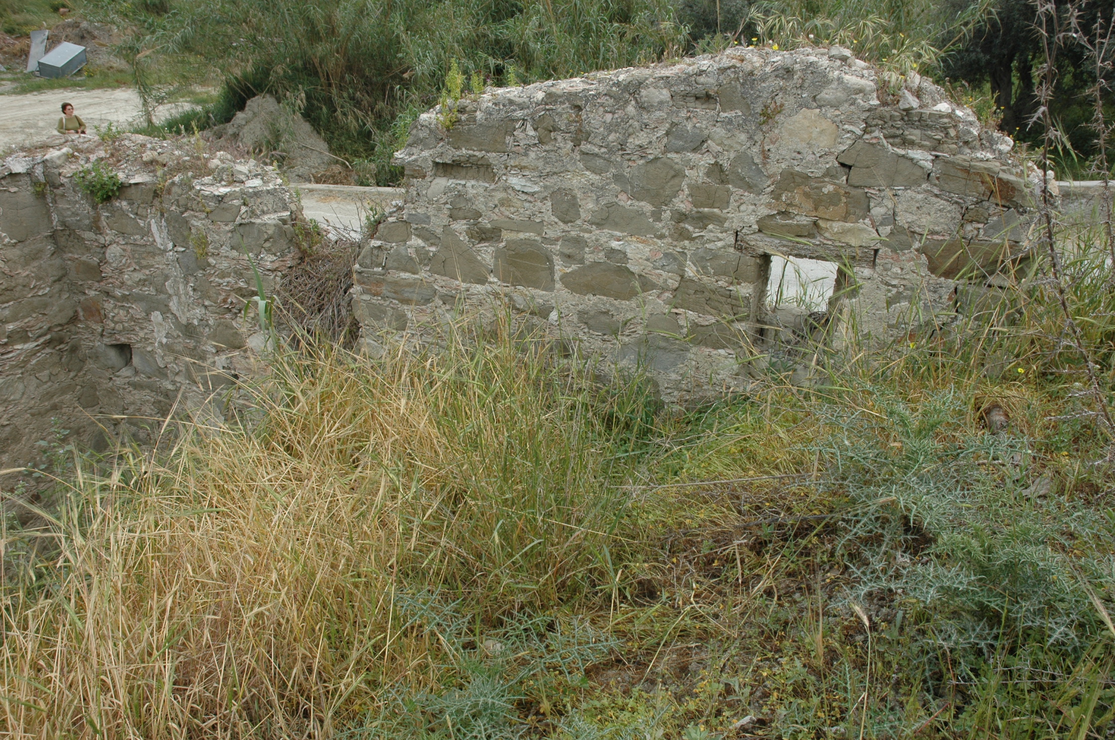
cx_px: 558
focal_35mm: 27
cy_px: 370
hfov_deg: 67.4
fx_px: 835
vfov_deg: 47.8
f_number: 8
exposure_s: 1/250
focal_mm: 18
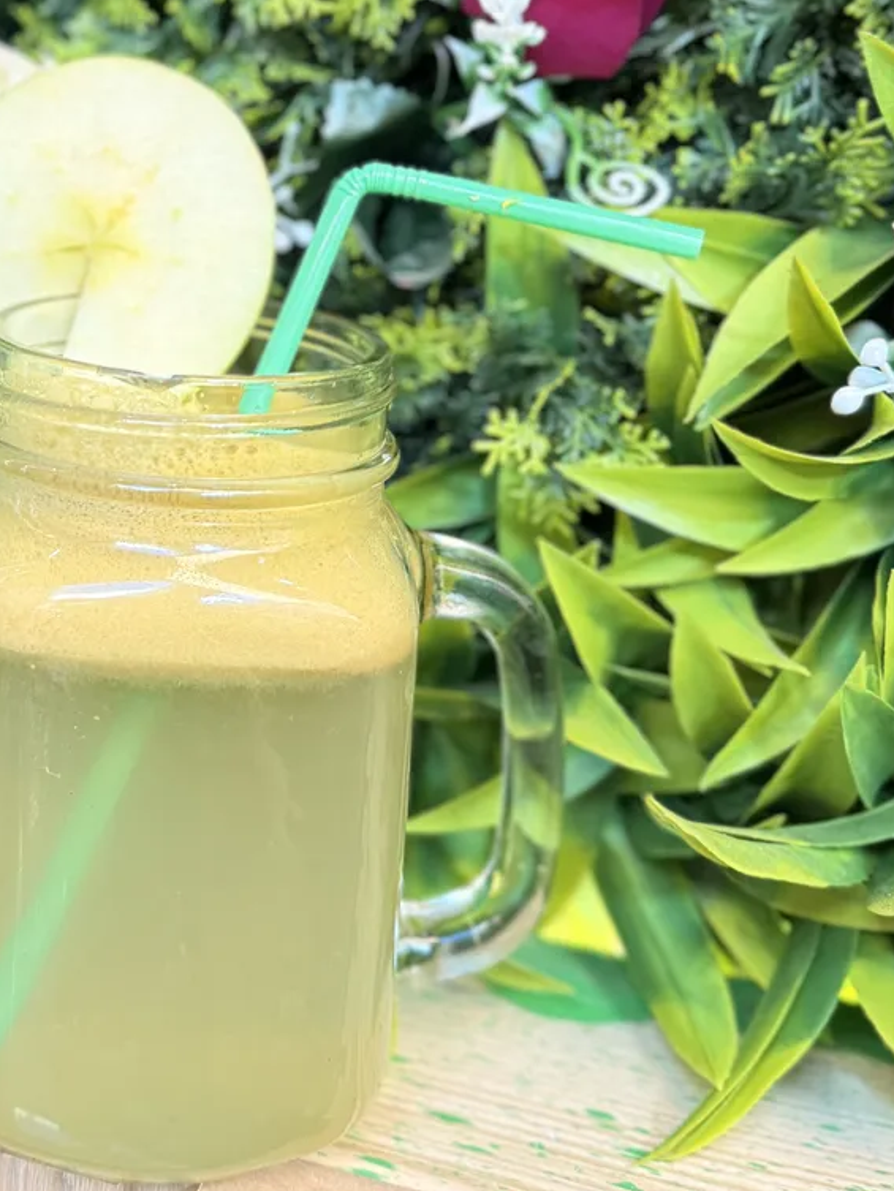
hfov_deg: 27.8
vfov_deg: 36.5
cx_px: 138
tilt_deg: -10.6
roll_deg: -3.6
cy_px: 278
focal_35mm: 51
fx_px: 1756
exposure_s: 1/72
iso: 200
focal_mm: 6.76
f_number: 1.78
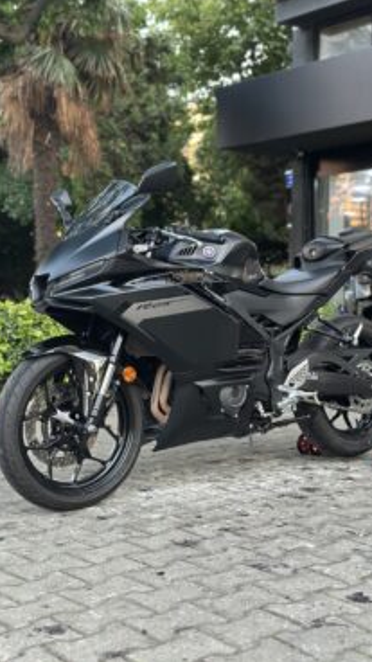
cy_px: 332
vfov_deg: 39.2
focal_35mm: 53
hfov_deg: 22.6
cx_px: 205
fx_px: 929
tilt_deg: -1.6
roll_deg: +0.2
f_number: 1.78
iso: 160
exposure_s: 1/60
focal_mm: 6.86
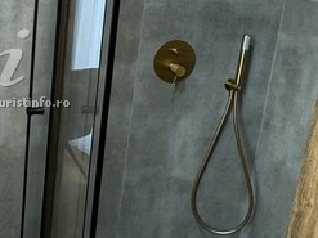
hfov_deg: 31.3
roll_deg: -3.2
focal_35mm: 58
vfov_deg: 25.0
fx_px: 533
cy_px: 72
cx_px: 18
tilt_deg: -16.3
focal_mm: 2.22
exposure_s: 1/100
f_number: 2.2
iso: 320
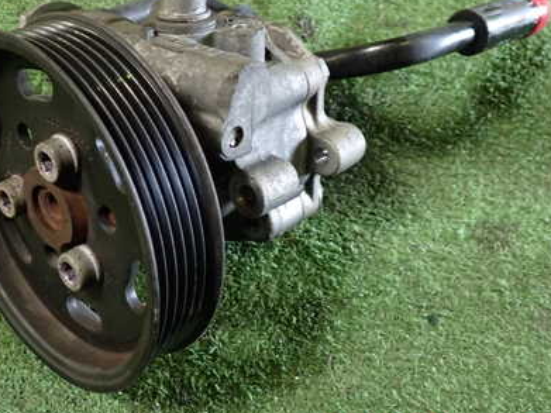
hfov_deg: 41.1
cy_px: 130
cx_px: 223
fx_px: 732
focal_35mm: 46
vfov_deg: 31.2
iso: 320
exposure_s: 1/30
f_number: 2.3
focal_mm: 5.4
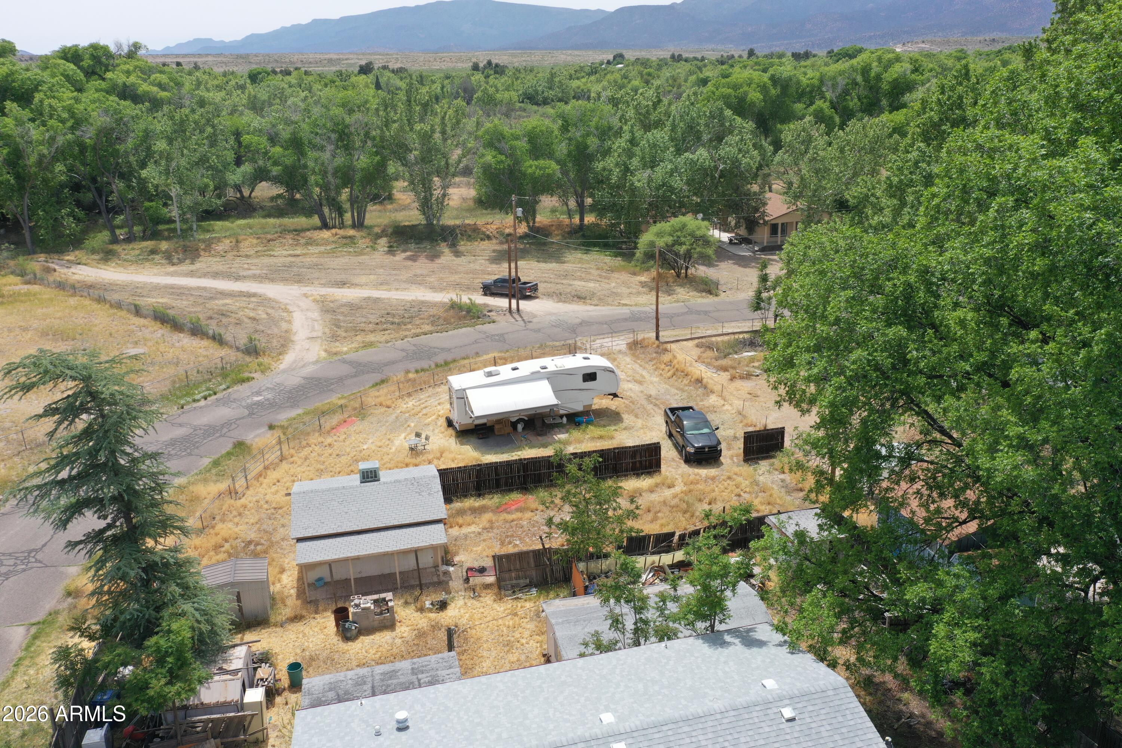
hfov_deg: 65.5
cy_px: 374
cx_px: 561
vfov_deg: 46.4
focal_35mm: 28
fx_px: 873
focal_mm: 10.26
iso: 100
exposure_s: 1/500
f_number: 5
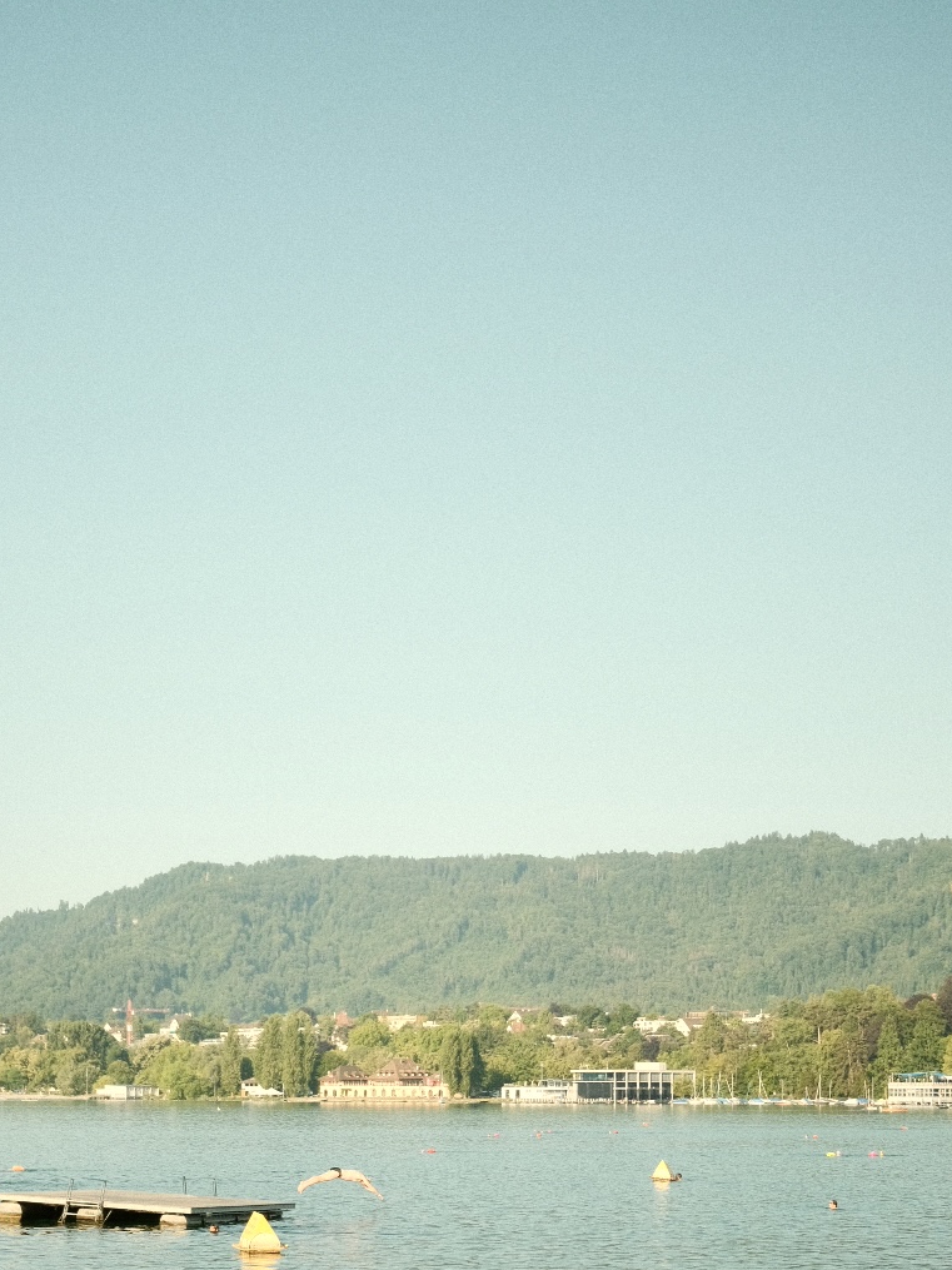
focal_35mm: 69
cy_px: 843
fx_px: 2531
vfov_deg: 28.0
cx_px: 408
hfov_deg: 21.3
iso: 640
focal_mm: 27
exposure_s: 1/4000
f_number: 2.8
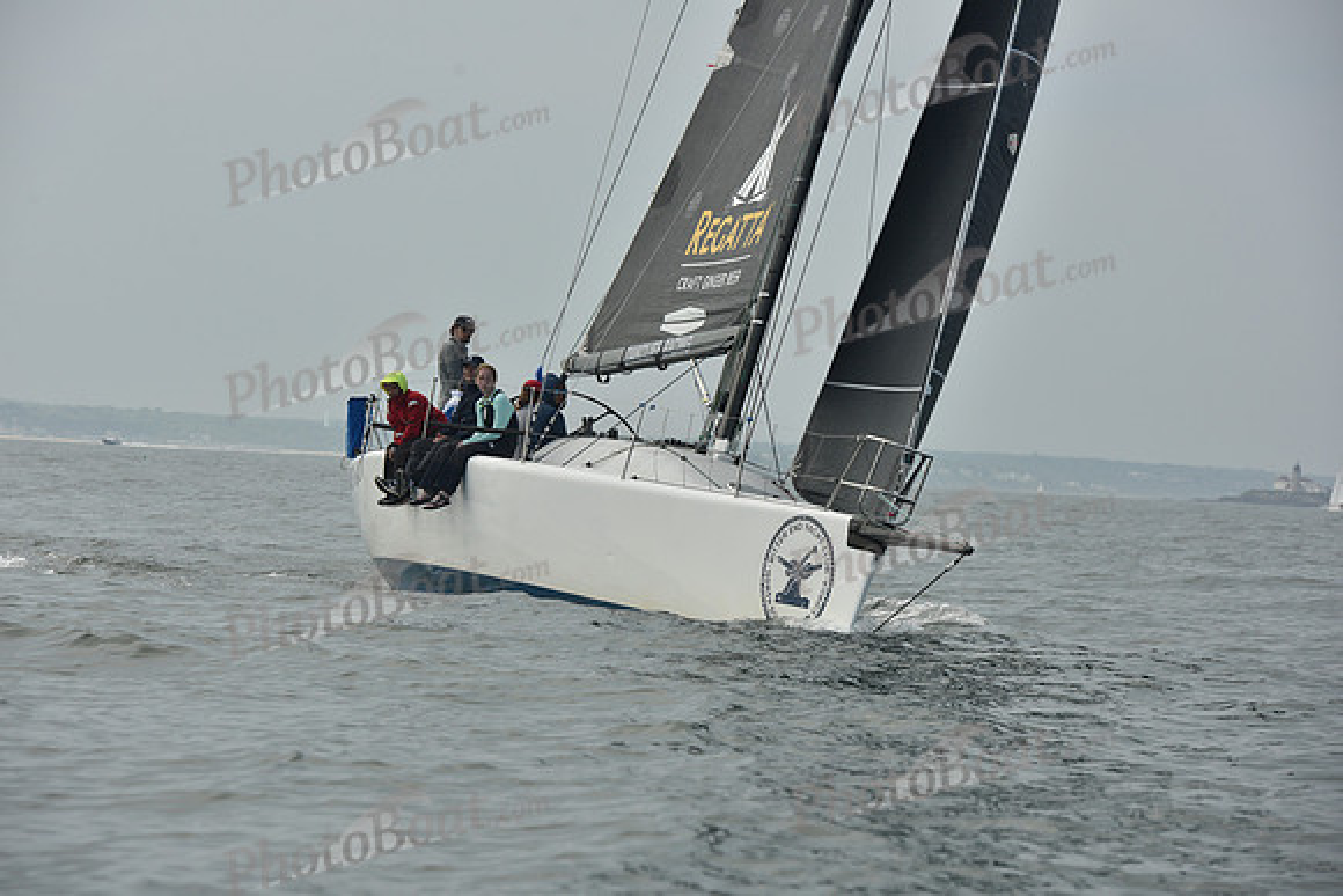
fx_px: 5410
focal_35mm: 145
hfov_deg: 14.2
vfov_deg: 9.5
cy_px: 448
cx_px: 672
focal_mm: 145
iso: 250
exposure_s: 1/640
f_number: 8
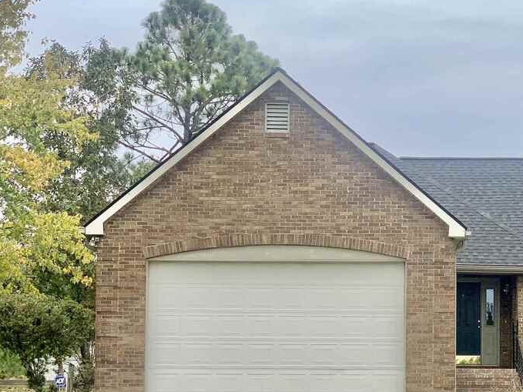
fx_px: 1480
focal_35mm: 98
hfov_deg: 19.8
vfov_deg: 15.0
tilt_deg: +4.3
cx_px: 434
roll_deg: -0.2
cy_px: 313
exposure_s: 1/180
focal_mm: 6
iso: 16
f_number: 2.4
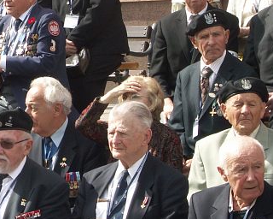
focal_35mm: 226
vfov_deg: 6.8
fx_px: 1826
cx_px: -81
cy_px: 85
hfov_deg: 8.4
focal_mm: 18.89
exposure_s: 1/160
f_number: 6.3
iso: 64
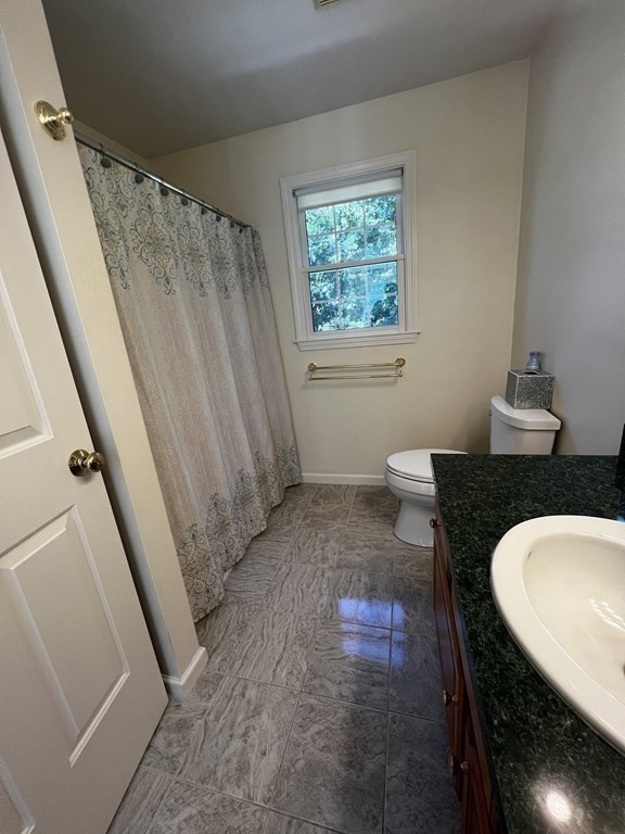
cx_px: 312
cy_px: 417
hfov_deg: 89.9
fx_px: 313
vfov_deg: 106.2
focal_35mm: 13
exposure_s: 1/120
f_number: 1.8
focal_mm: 1.57
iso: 125
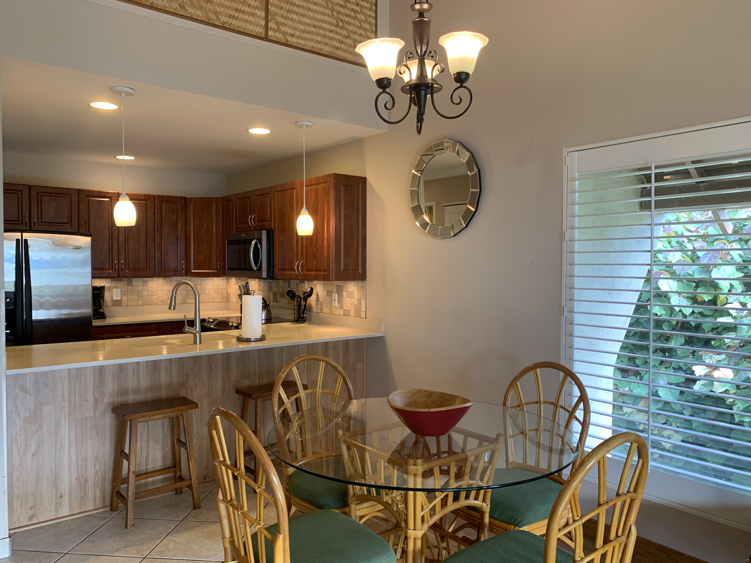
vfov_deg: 53.1
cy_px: 282
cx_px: 376
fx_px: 564
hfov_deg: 67.3
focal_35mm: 26
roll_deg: -1.5
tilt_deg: -2.9
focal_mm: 4.25
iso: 64
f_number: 1.8
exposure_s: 1/60
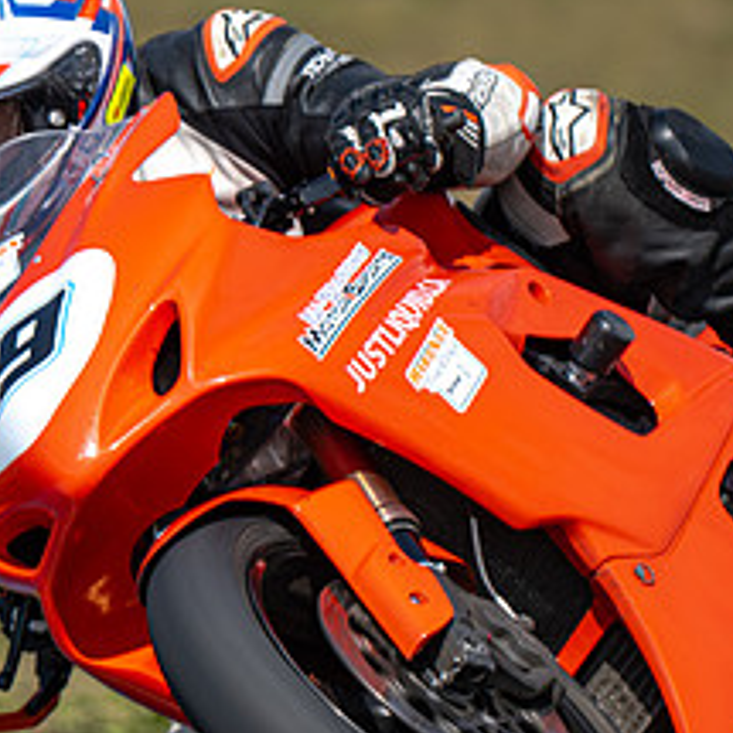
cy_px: 553
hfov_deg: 1.1
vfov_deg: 1.1
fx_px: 38235
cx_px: 143
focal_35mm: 1596
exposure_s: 1/800
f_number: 6.3
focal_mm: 600
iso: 110
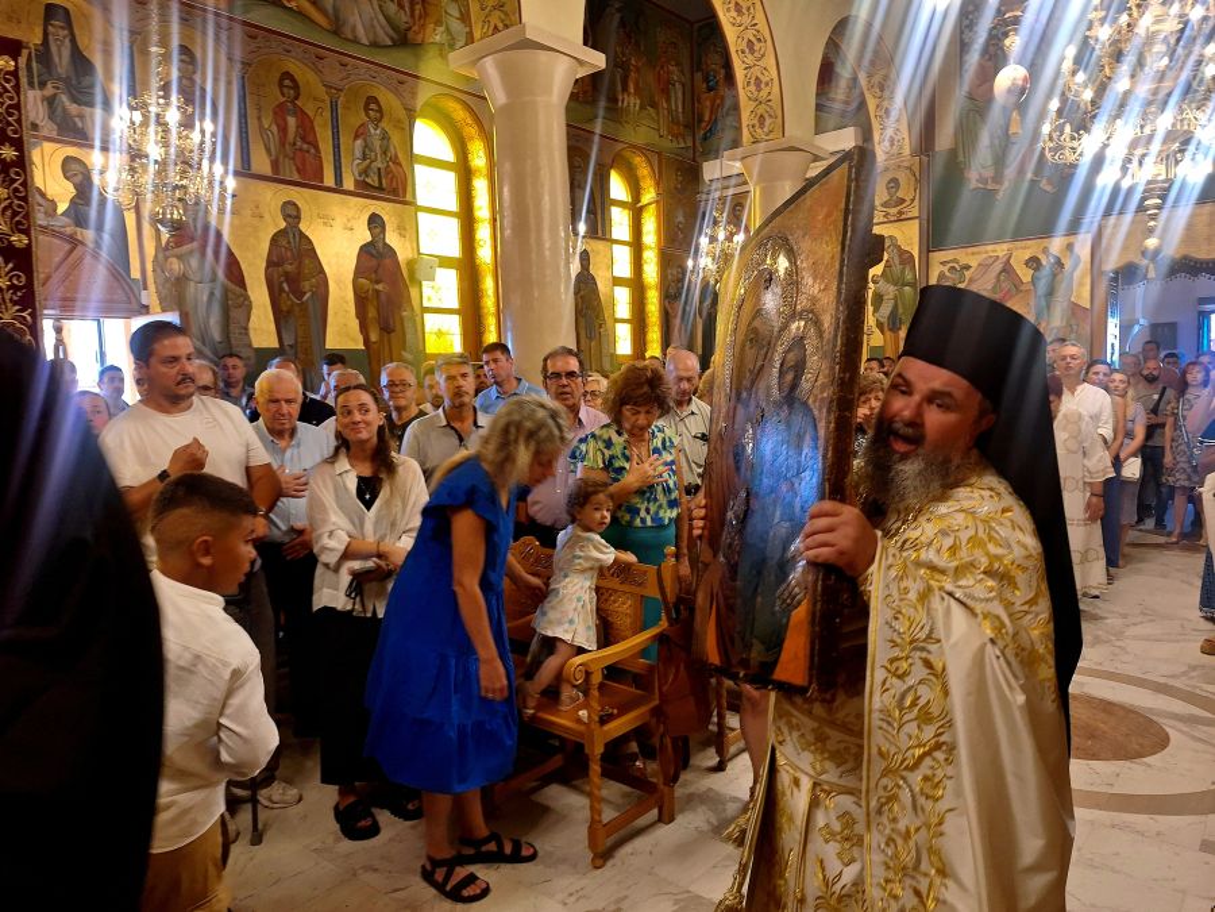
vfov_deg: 58.9
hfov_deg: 73.9
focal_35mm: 23
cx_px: 608
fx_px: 807
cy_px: 456
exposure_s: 1/50
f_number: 1.8
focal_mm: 5.54
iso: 80
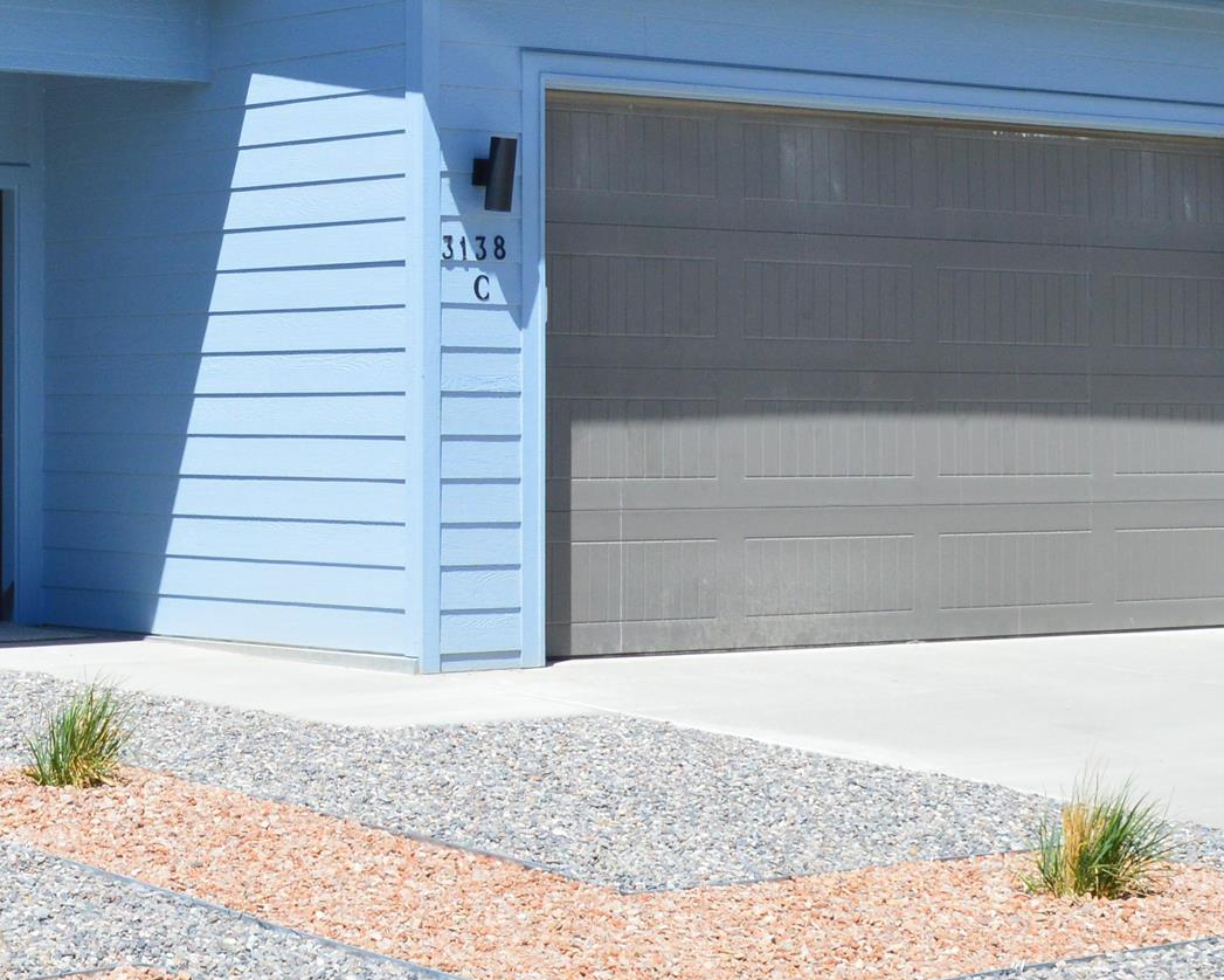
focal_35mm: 99
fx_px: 3587
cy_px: 249
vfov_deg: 15.5
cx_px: 168
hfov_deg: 19.1
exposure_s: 1/320
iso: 400
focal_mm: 24
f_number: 11
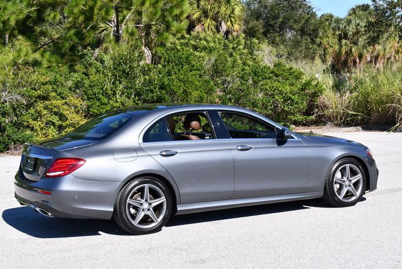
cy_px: 134
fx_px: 715
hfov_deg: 31.4
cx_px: 201
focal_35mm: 64
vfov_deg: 21.3
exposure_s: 1/250
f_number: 8
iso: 140
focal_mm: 32
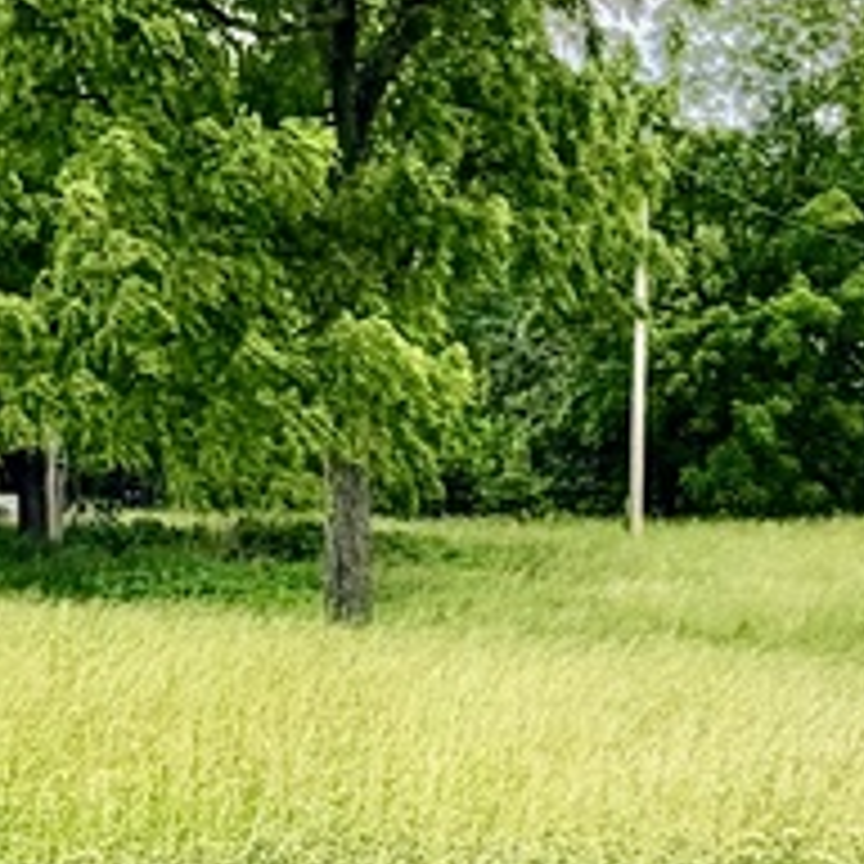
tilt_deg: -4.9
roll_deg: +1.0
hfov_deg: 18.5
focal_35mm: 93
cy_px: 662
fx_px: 2626
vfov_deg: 18.5
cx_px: 176
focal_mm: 2.22
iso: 40
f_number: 2.2
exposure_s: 1/770
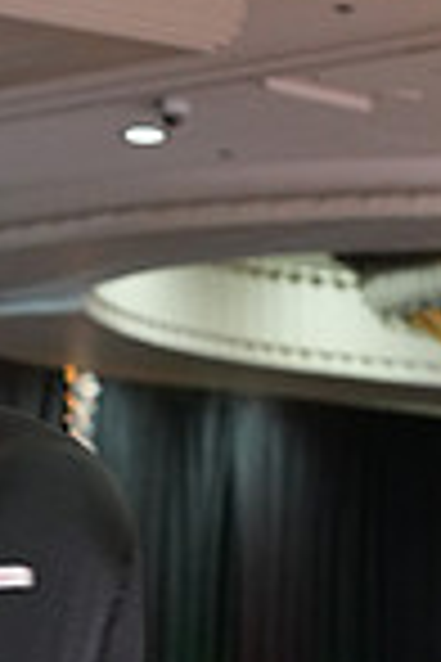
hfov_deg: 4.9
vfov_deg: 7.2
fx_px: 5071
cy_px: 1238
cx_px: -322
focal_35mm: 276
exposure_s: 1/200
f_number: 5
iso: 2500
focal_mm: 70
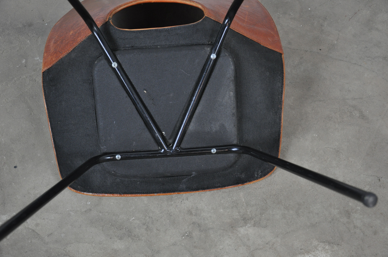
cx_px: 194
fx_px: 484
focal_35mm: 45
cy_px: 128
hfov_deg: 43.7
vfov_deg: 29.8
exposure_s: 1/40
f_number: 4.2
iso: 800
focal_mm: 30
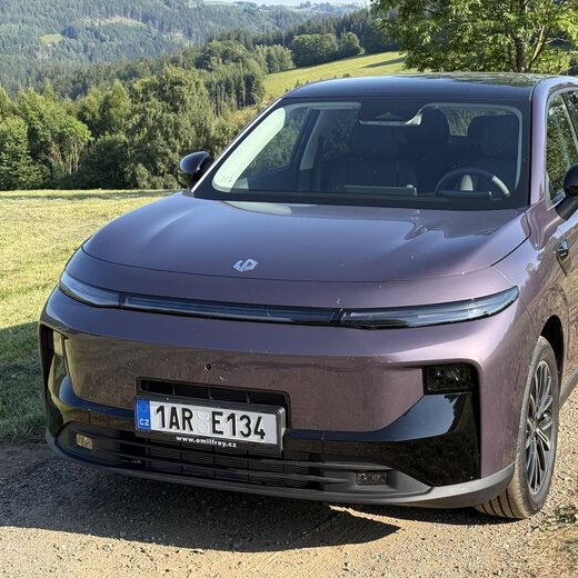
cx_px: 346
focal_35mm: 60
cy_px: 273
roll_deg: +0.9
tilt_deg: -12.4
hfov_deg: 28.5
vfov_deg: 28.6
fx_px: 1133
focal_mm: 6.76
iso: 80
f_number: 1.78
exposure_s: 1/1608
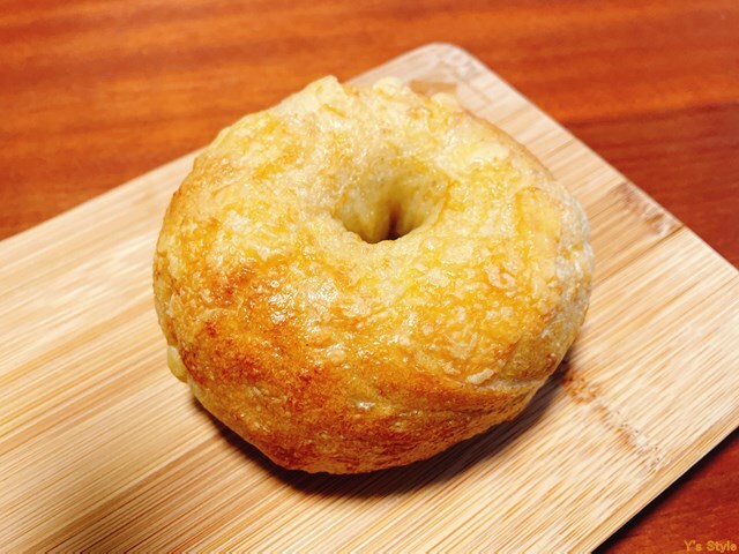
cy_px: 277
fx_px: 555
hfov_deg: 67.3
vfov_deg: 53.1
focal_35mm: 26
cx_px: 370
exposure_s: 1/60
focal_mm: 4.2
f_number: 1.6
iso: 160
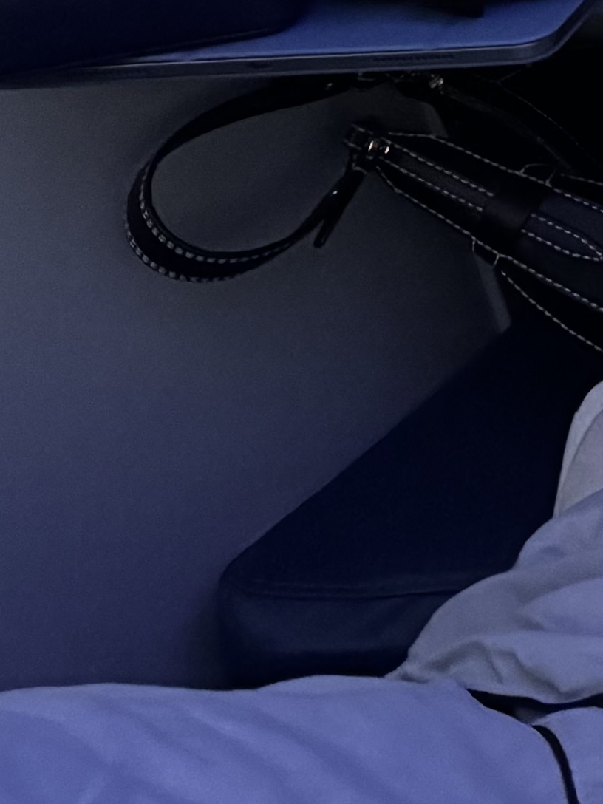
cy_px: -674
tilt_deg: -10.9
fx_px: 2927
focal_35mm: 126
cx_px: 2080
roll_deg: +0.0
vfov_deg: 13.8
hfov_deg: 8.6
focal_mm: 6.76
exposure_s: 1/37
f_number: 1.78
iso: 1000
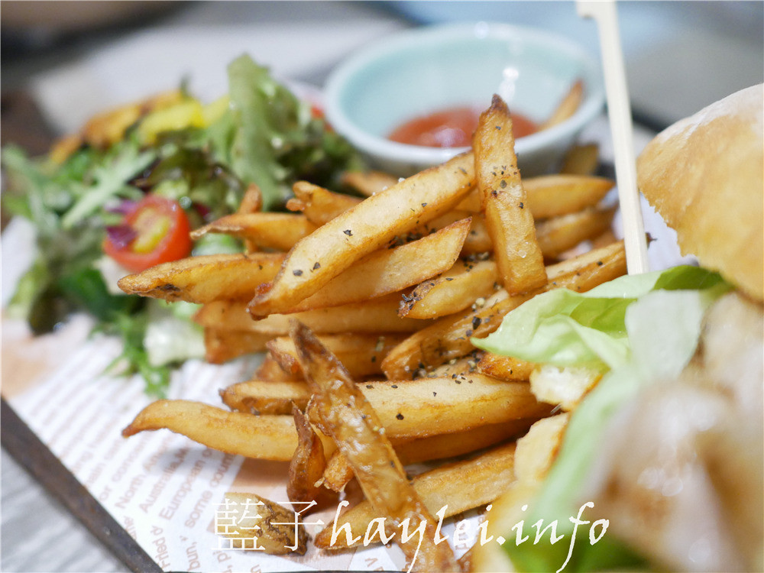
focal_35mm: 30
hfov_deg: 60.0
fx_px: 662
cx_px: 382
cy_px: 286
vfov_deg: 46.8
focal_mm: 15
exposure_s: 1/60
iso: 2000
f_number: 1.7
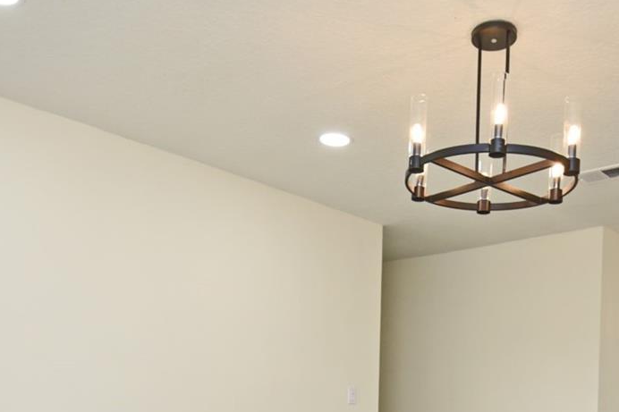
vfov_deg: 32.9
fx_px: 636
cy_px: 415
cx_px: 383
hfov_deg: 51.4
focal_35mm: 37
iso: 320
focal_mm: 16
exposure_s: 1/60
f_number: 5.6
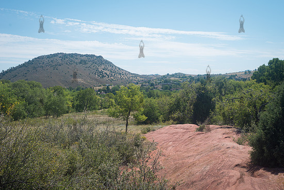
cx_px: 141
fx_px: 292
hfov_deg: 51.9
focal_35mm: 37
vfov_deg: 35.9
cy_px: 99
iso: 80
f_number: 8
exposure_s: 1/100
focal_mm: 35
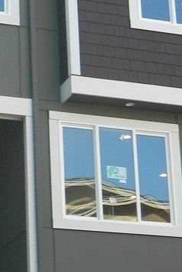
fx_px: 1151
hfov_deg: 9.0
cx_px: 68
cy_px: 214
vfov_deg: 13.4
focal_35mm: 152
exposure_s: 1/163
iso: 160
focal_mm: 9.2
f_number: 4.5
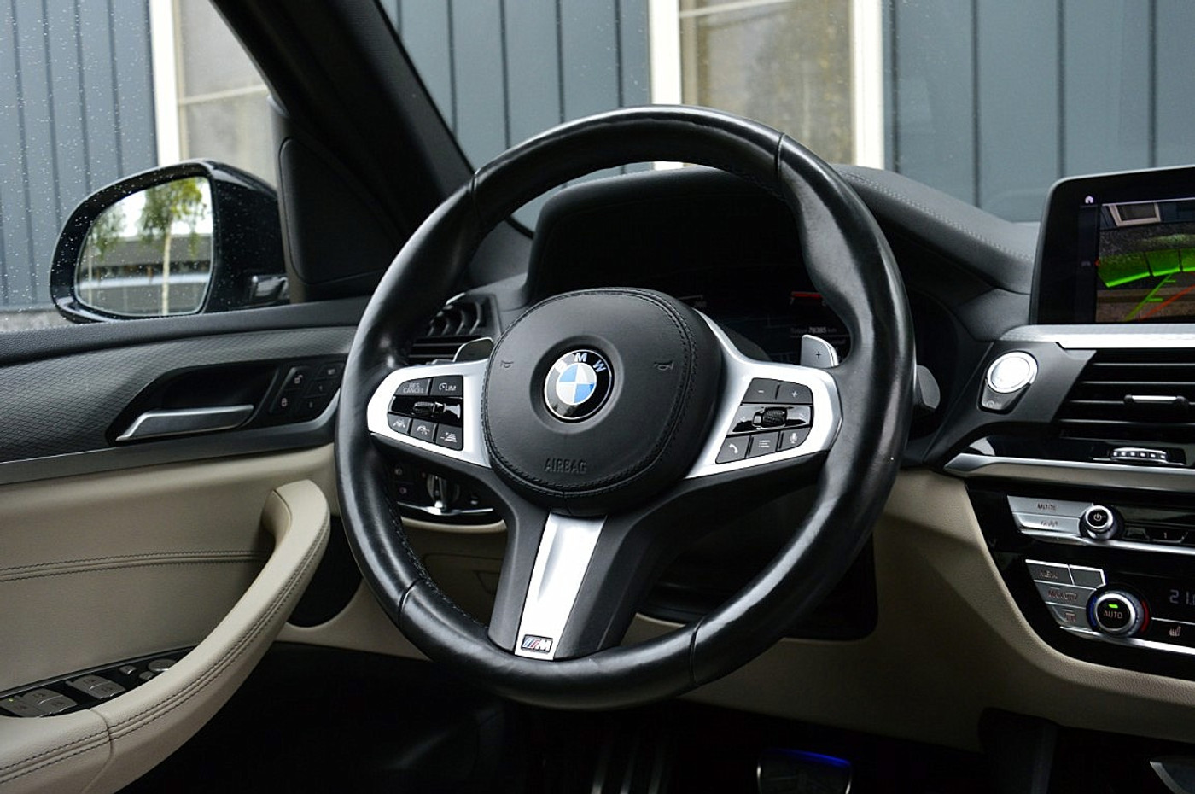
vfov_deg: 43.5
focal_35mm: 30
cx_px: 598
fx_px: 995
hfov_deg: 62.0
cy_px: 397
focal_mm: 20
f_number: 5.6
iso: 800
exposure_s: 1/60
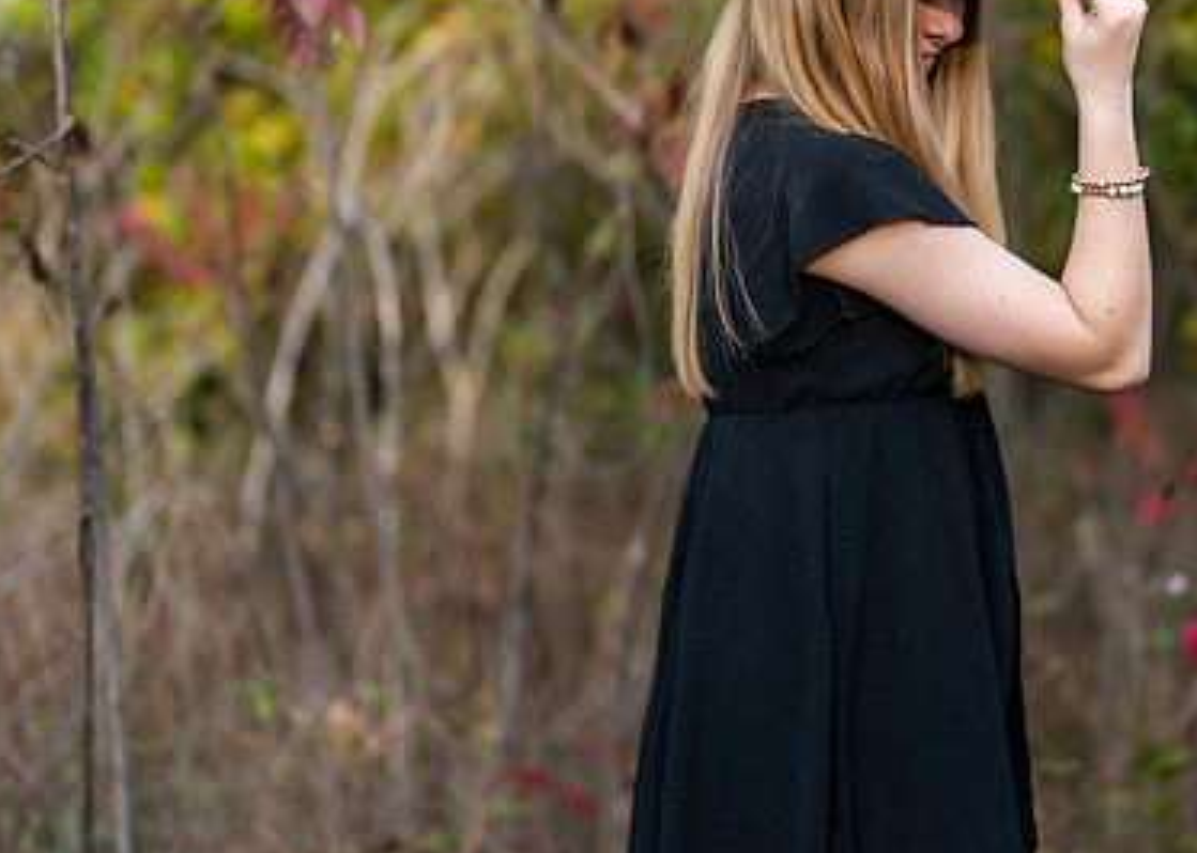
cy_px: 316
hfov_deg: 21.9
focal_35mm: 90
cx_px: 905
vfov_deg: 15.9
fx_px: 3058
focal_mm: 50
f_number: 1.2
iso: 100
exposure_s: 1/2500
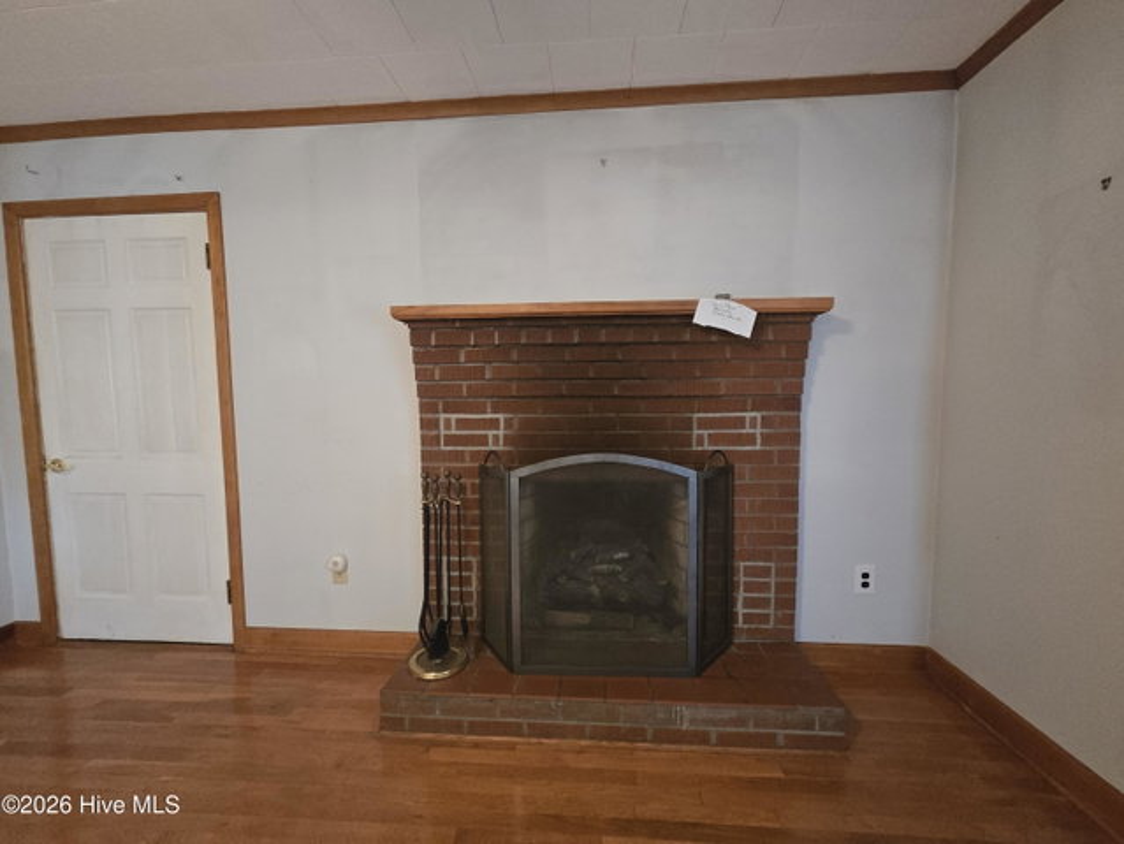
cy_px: 422
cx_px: 562
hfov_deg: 106.1
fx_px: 422
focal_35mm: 13
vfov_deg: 90.0
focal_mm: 2.2
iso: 1000
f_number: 2.2
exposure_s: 1/60
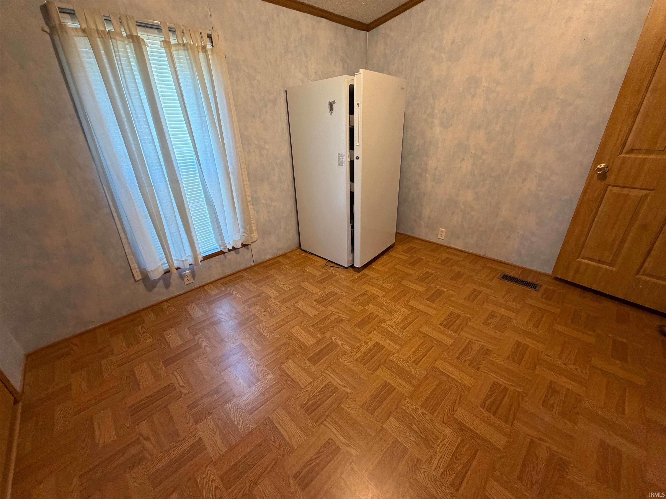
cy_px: 250
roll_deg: +1.8
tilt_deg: -25.7
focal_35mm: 14
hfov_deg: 102.1
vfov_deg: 85.7
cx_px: 333
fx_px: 269
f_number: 2.2
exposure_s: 1/60
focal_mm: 2.22
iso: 320
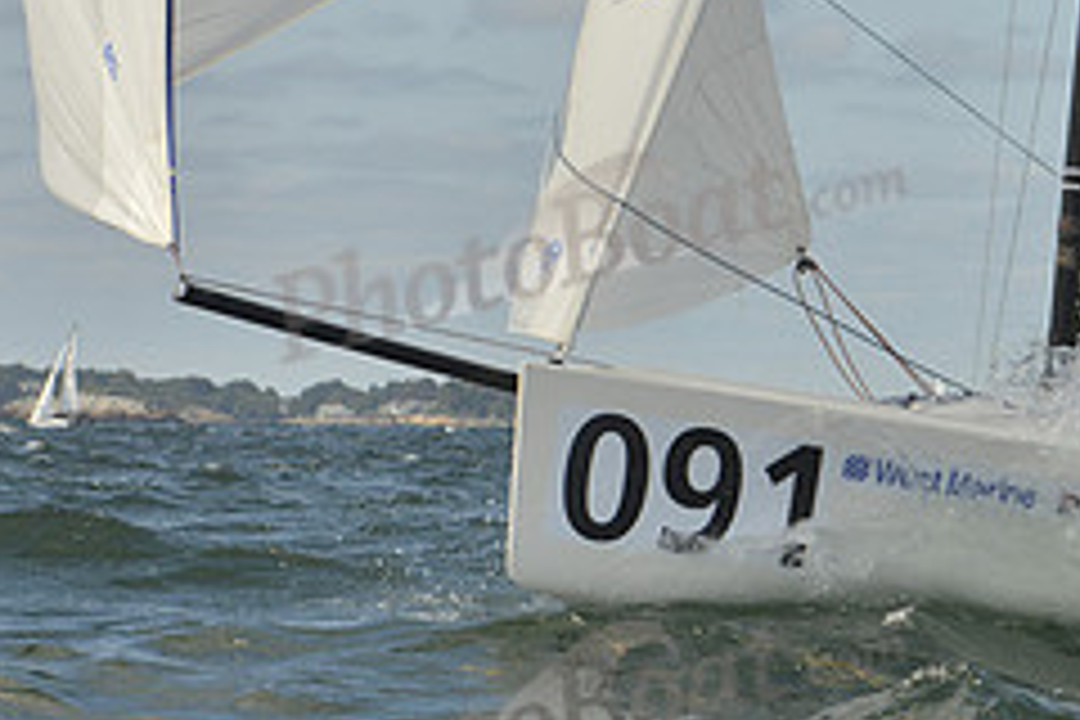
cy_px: 416
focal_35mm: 222
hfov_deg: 9.2
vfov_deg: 6.2
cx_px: 1143
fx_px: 6659
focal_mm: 92
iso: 400
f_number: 9
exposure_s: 1/1600
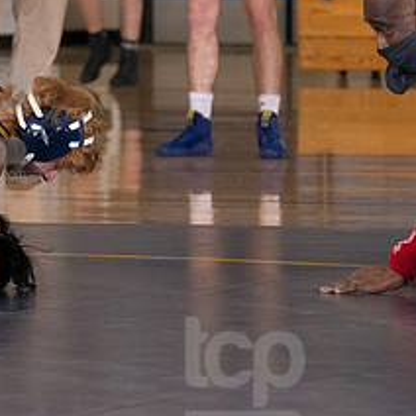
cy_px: 112
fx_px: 8063
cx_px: -33
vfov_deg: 3.0
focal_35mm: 593
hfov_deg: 3.0
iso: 2000
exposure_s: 1/250
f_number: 5.6
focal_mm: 170
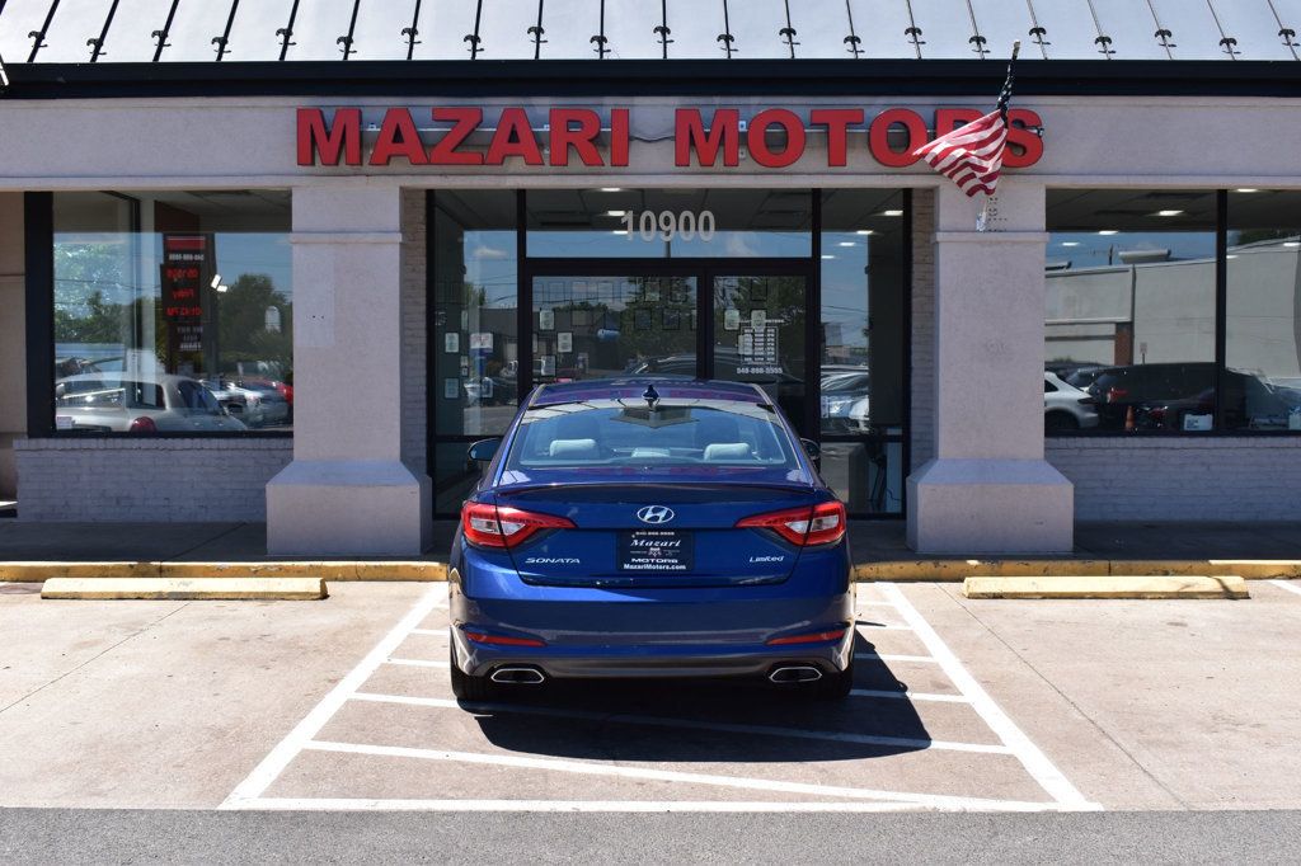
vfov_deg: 29.8
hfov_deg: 43.6
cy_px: 433
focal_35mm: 45
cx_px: 650
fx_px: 1626
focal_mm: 30
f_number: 11
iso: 400
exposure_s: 1/400
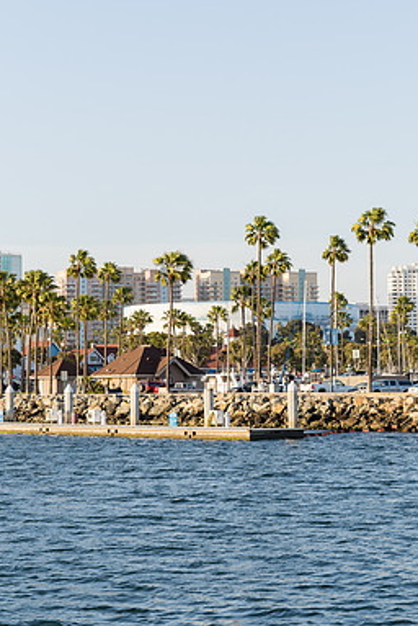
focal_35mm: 92
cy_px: 315
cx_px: 299
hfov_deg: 14.8
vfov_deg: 22.1
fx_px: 1599
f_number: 5
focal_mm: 60.8
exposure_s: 1/250
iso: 100
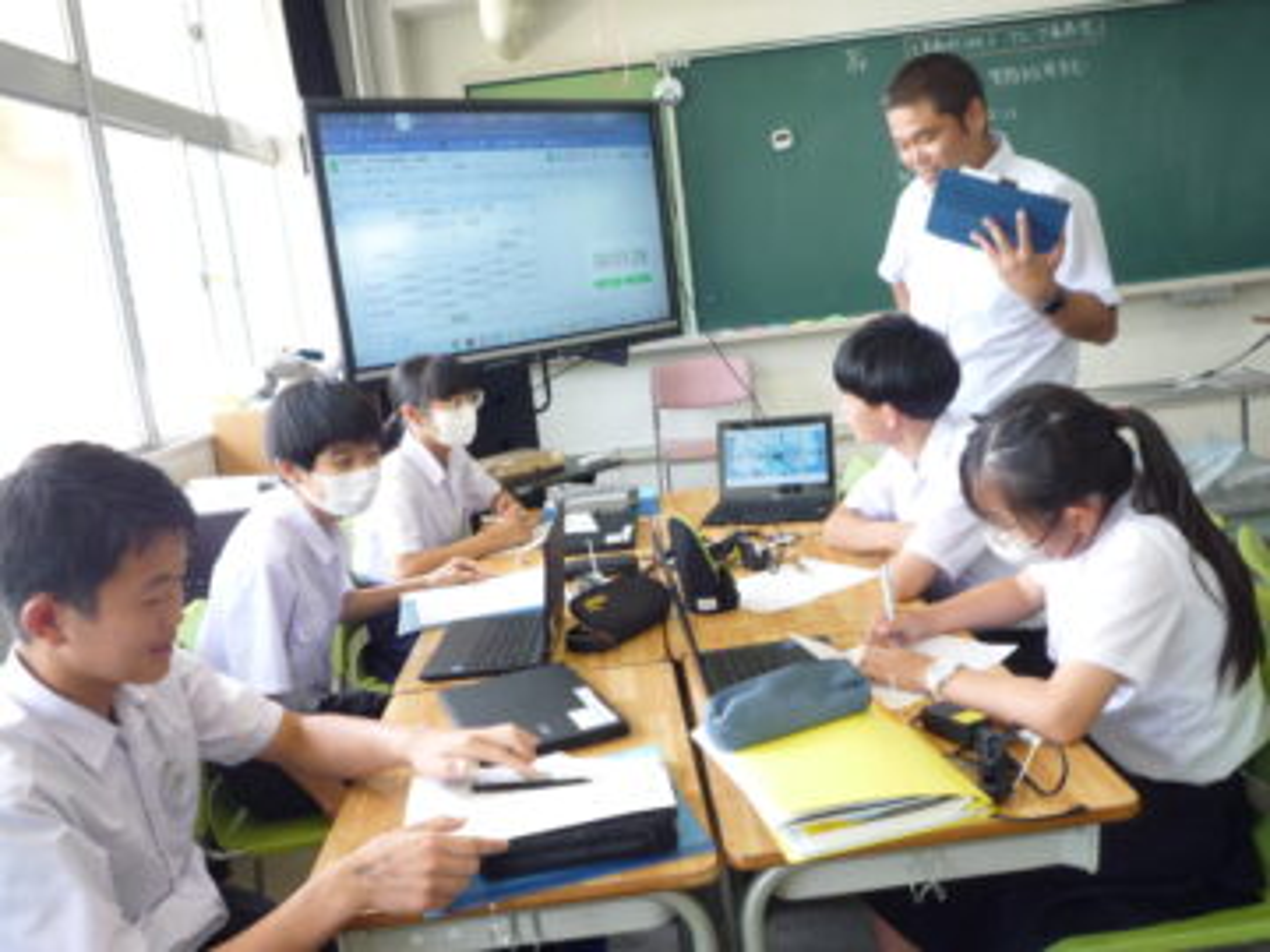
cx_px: 635
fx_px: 1101
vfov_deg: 46.8
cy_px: 476
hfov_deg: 60.0
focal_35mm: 30
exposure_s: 1/30
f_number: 3.4
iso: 125
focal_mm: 5.3
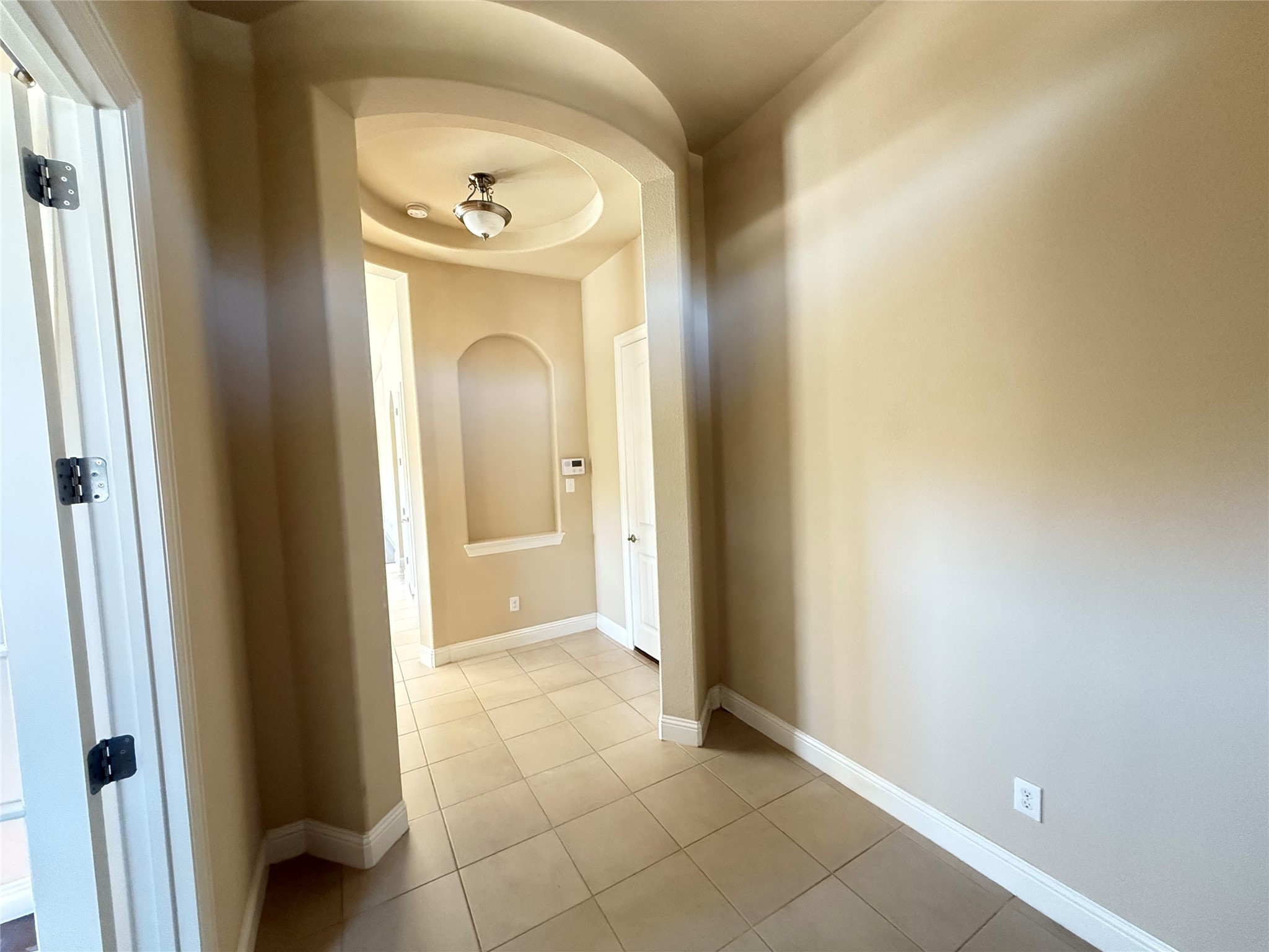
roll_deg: +2.1
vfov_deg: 85.7
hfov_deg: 102.1
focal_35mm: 14
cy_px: 476
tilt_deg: -2.9
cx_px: 634
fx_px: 513
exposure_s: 1/60
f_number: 2.2
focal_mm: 2.22
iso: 800
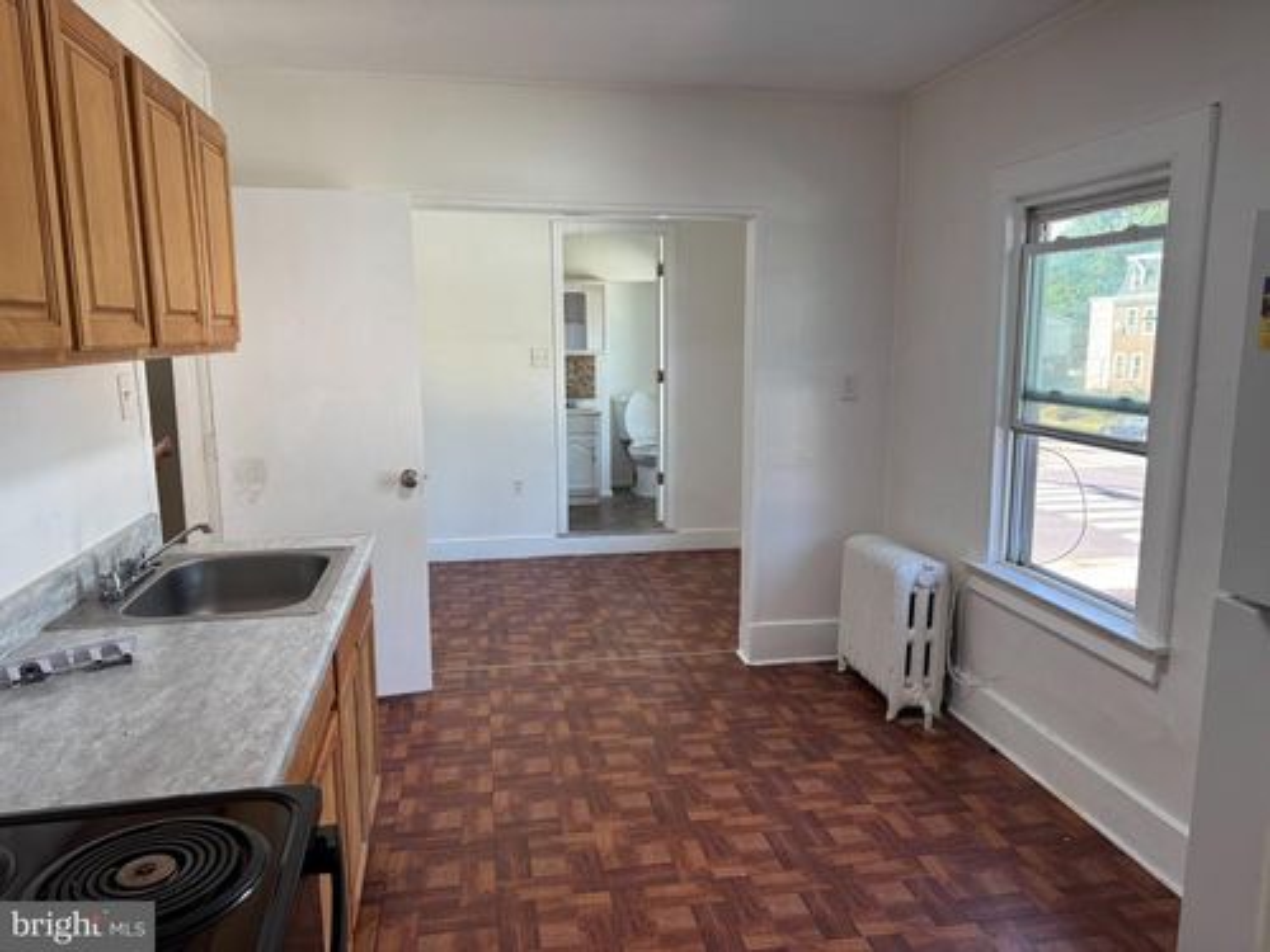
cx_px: 635
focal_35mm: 24
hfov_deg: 71.6
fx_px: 881
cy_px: 476
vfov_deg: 56.8
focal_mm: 6.76
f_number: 1.78
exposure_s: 1/120
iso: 125
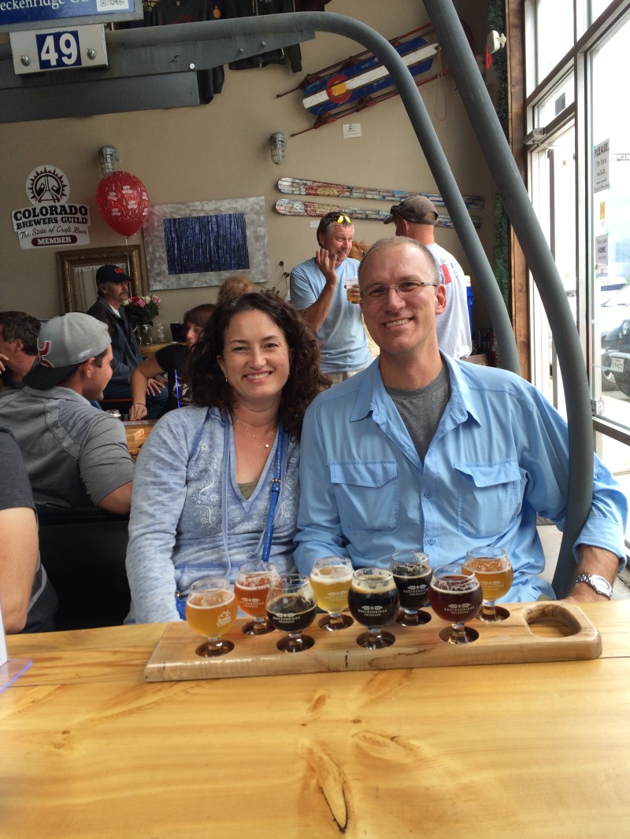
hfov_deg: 48.2
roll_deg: +4.5
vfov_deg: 61.6
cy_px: 420
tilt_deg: -10.7
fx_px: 703
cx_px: 315
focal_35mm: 29
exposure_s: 1/60
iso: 40
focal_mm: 4.15
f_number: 2.2
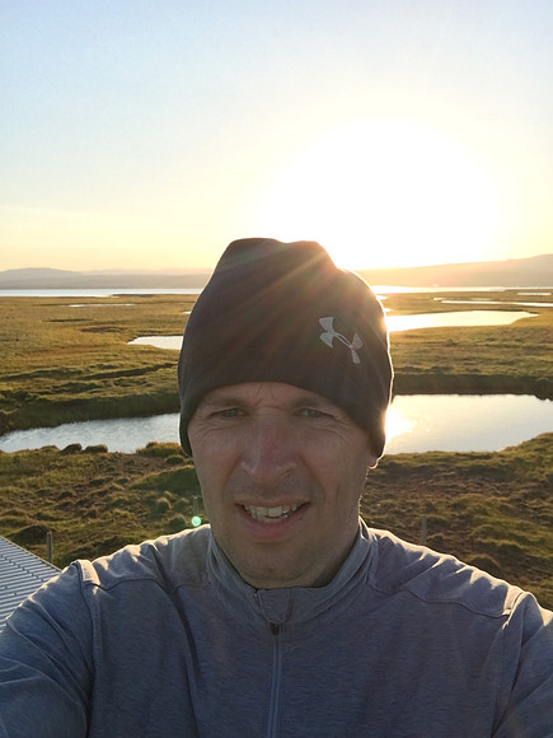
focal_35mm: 31
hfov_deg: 45.4
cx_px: 276
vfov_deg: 58.4
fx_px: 660
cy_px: 369
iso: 32
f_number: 2.2
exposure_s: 1/373
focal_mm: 2.65
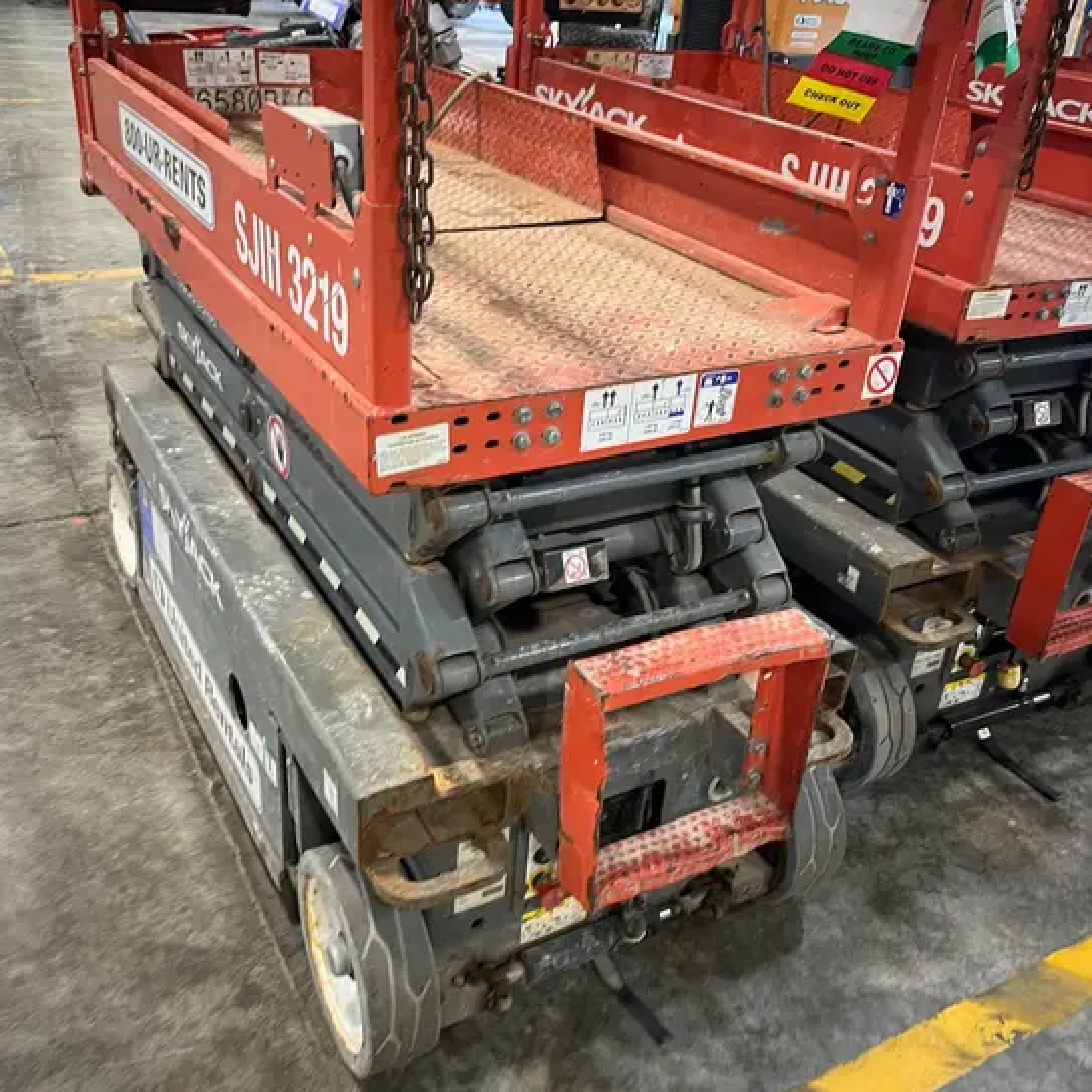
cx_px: 545
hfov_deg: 52.5
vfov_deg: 52.5
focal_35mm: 31
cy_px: 526
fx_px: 1106
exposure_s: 1/60
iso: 200
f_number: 1.6
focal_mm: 5.1
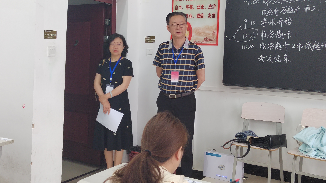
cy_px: 61
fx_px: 372
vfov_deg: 27.5
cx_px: 162
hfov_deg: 47.4
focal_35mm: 43
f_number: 1.9
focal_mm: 5.52
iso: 1744
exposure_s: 1/100
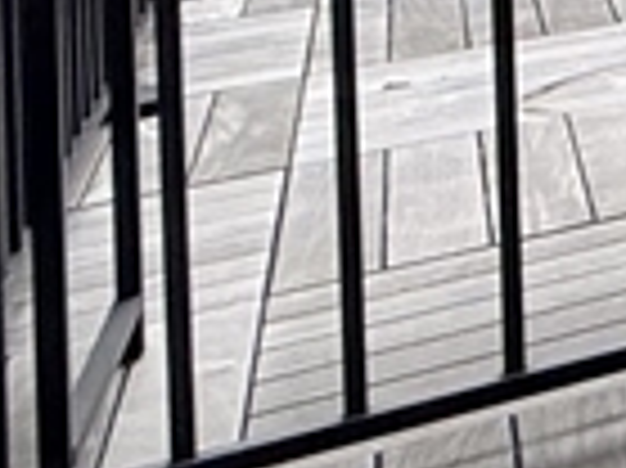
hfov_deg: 9.5
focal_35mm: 103
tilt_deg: +0.5
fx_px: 1861
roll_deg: +1.9
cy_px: -508
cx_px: 2211
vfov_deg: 12.4
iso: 64
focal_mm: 2.22
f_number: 2.2
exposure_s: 1/479
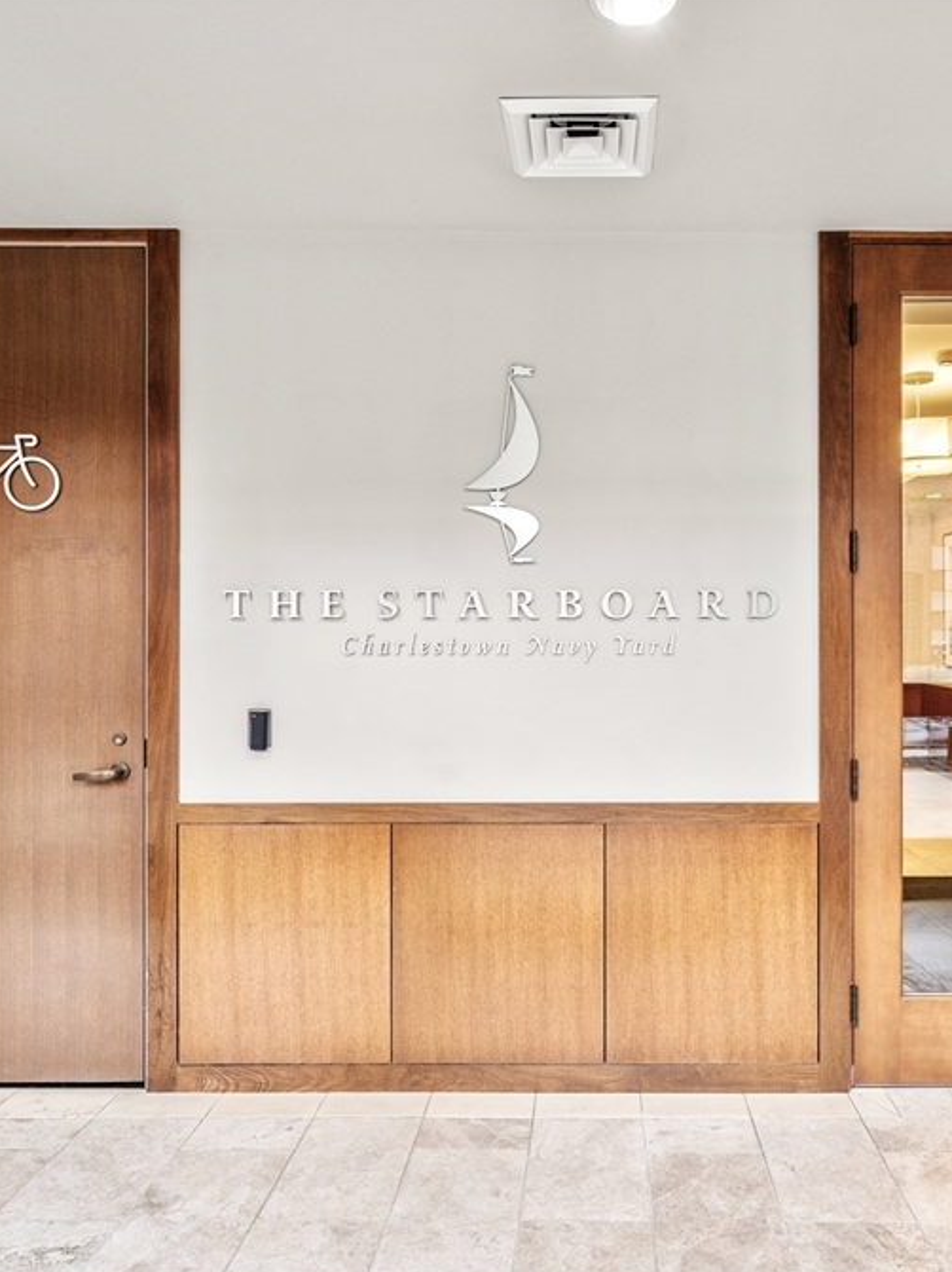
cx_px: 590
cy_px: 635
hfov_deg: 54.3
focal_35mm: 25
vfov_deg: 69.4
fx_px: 917
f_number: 7.1
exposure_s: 1/25
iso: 640
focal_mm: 17
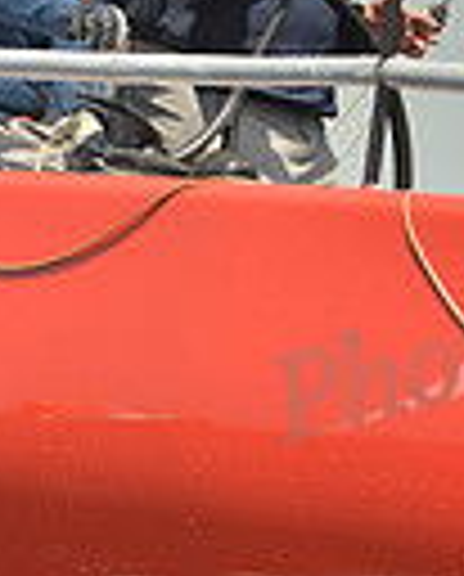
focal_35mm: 848
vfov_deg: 2.3
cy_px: 155
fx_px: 14505
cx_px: 45
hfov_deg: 1.8
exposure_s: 1/1250
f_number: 6.3
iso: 280
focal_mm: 200
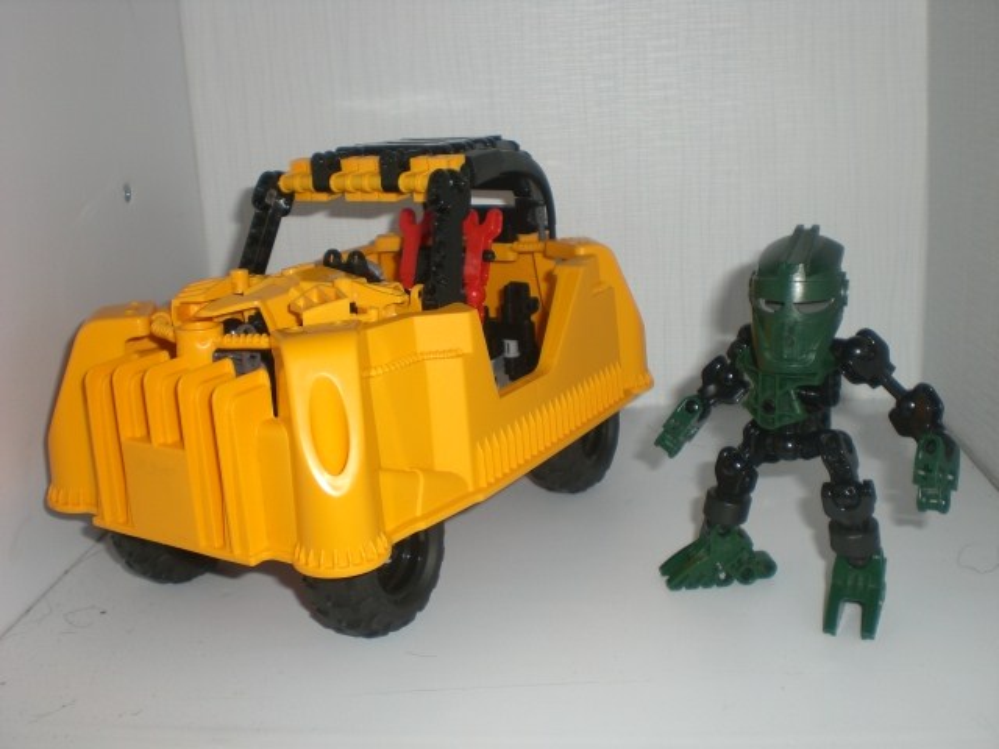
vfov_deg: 37.7
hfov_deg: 49.0
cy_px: 374
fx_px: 1097
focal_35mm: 38
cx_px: 500
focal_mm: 6.3
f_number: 3.1
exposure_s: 1/60
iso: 50
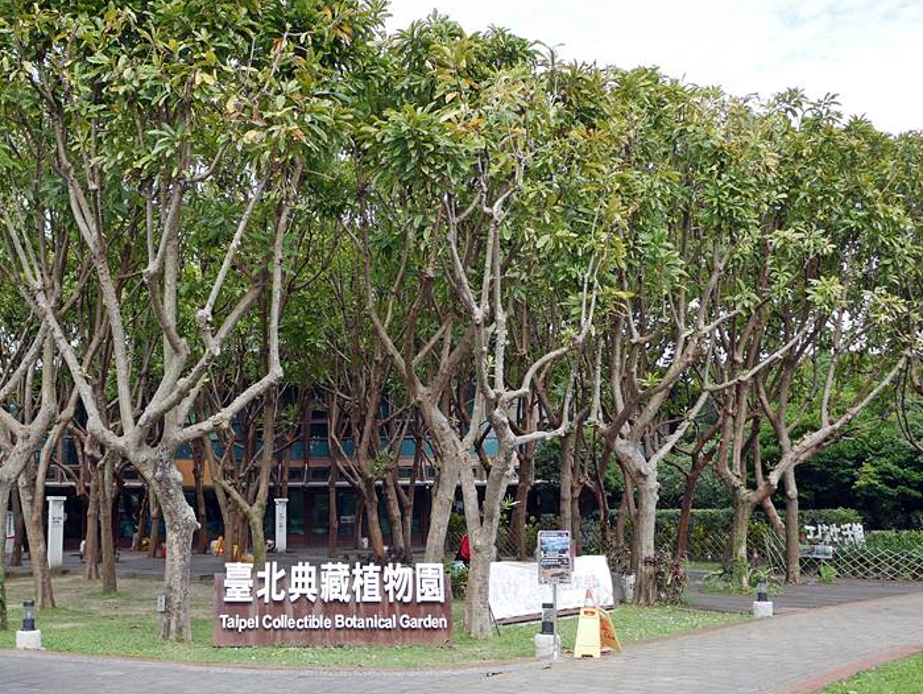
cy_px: 375
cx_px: 357
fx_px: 1067
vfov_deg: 36.0
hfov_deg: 46.4
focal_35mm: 40
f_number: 3.2
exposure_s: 1/640
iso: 200
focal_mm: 14
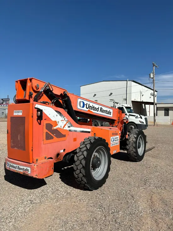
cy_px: 116
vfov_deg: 67.3
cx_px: 86
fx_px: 173
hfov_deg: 53.1
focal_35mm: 26
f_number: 1.6
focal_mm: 5.96
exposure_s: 1/6711
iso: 50
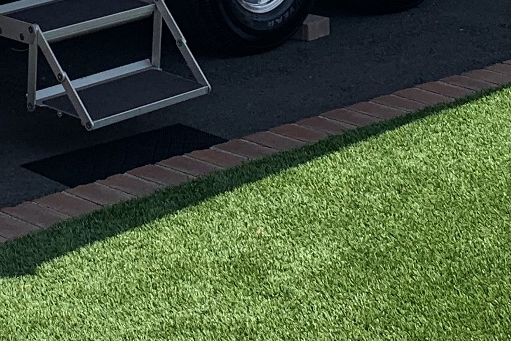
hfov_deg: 16.2
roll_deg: +0.5
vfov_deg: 9.8
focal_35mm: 125
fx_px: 1775
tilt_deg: +0.5
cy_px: -446
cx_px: 64
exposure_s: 1/1748
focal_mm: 4.25
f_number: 1.8
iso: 25
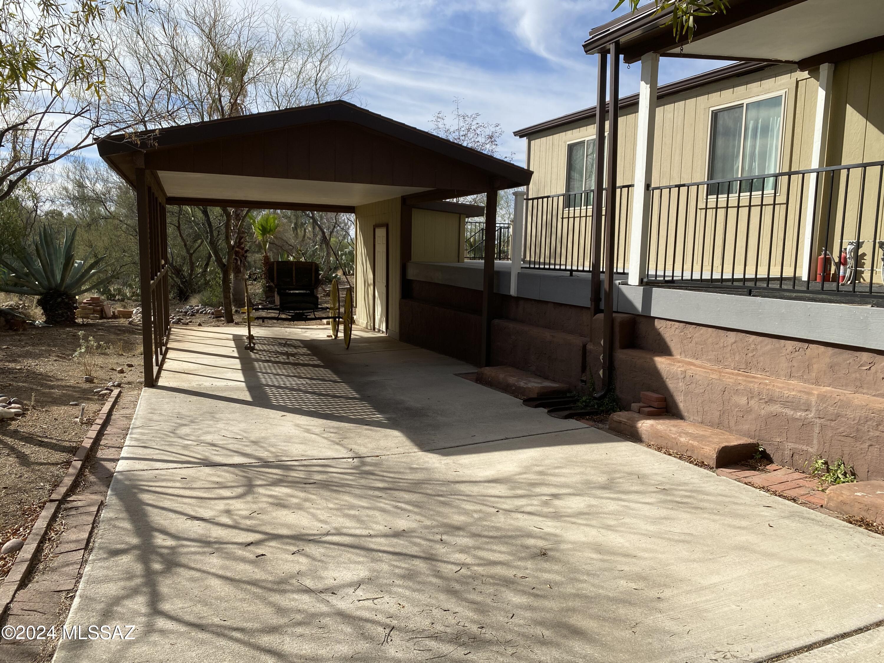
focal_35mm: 26
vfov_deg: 53.1
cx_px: 442
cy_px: 332
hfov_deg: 67.3
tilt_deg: -9.3
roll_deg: -0.3
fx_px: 664
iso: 32
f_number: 1.8
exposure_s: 1/3040
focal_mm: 4.25
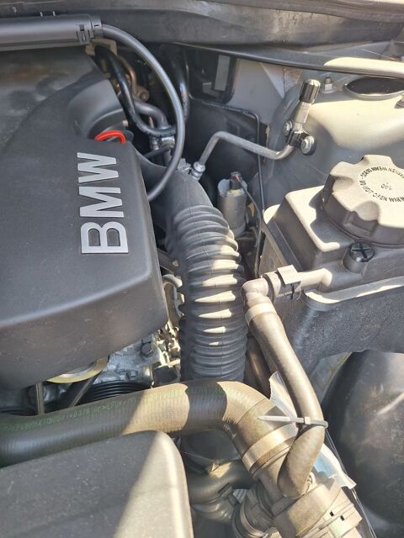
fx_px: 358
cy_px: 269
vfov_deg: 73.9
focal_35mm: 23
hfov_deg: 58.9
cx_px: 202
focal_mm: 5.54
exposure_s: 1/167
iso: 40
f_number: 1.8
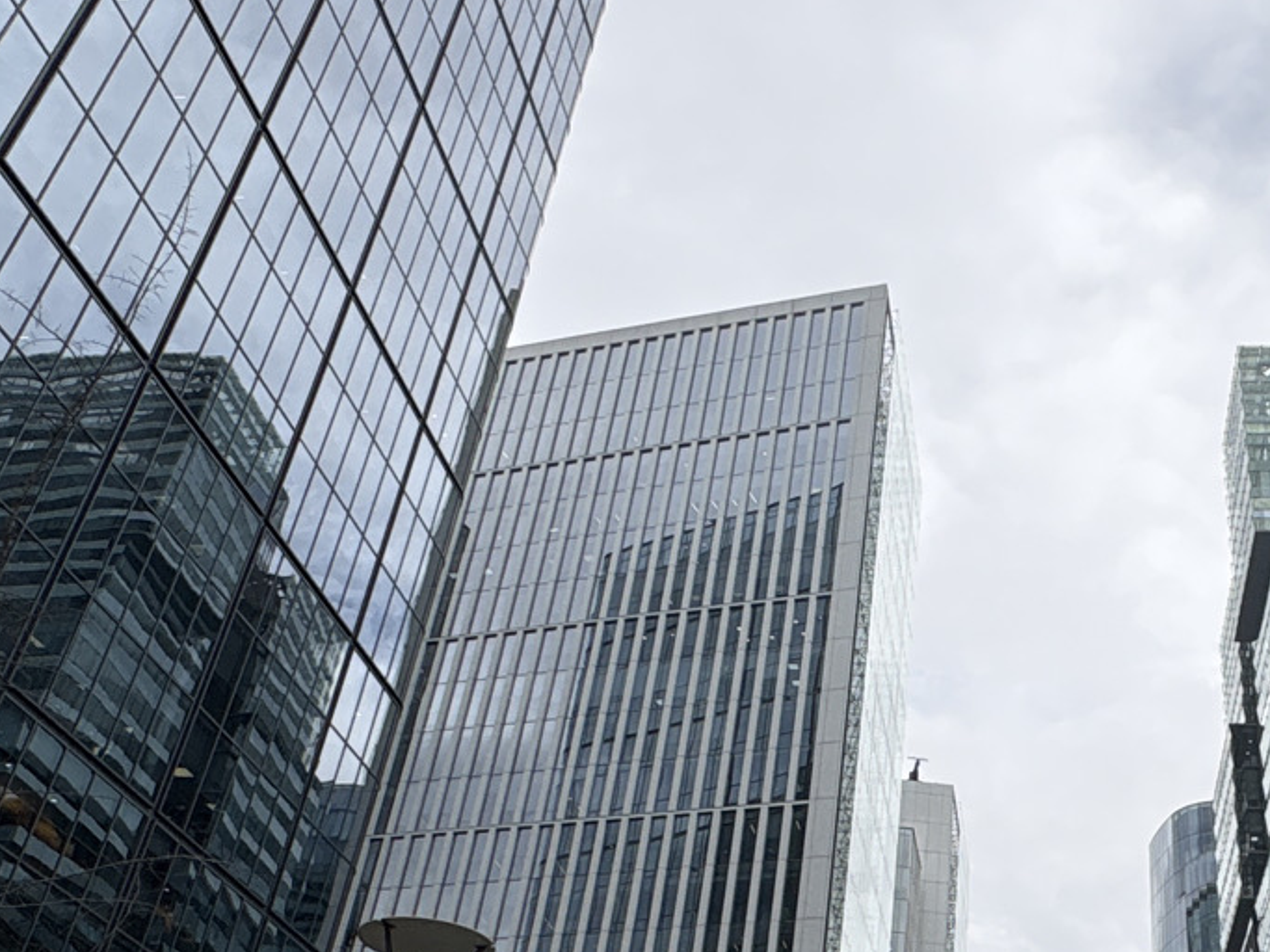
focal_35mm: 41
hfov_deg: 44.3
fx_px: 1504
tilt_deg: +33.7
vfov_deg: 35.0
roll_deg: -2.5
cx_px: 945
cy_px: 588
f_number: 2.2
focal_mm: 2.22
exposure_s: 1/3247
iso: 50
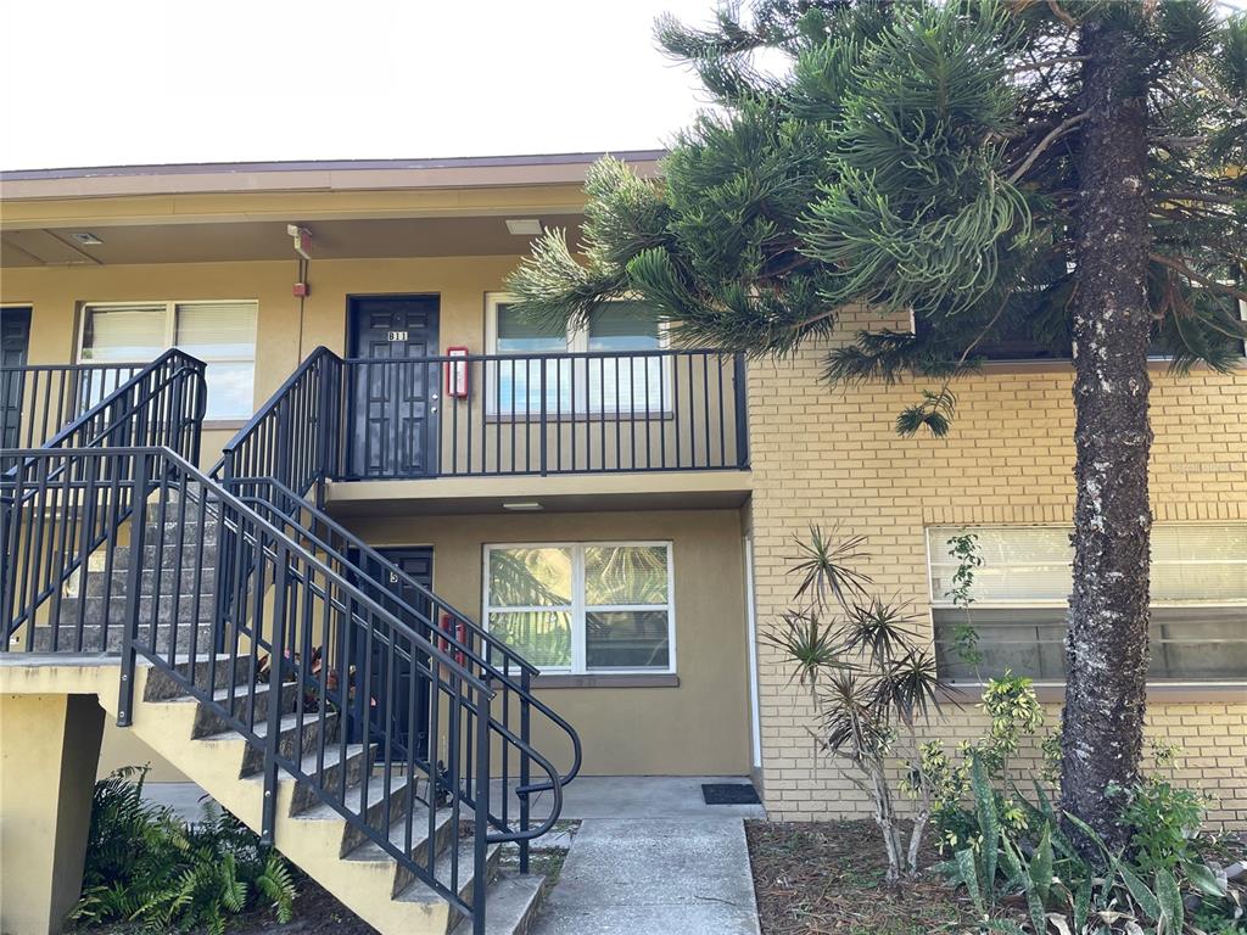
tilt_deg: +8.9
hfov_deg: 67.3
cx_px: 624
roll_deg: +1.2
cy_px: 468
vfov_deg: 53.1
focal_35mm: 26
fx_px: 937
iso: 32
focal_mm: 4.2
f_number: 1.6
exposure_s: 1/179
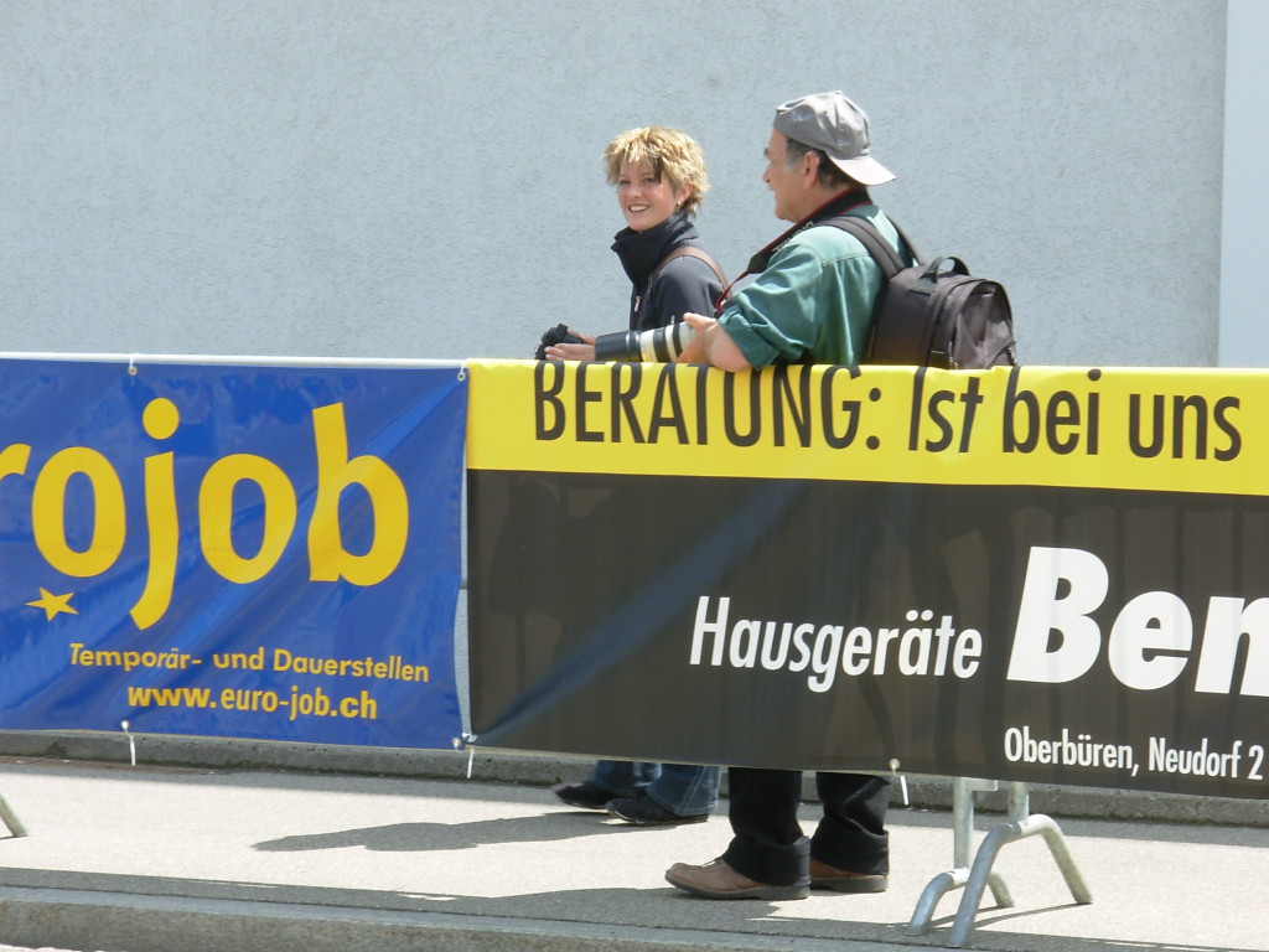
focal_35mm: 142
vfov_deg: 10.4
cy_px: 476
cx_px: 634
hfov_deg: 13.9
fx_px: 5206
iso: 51
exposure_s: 1/90.5
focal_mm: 23.5
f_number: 7.7
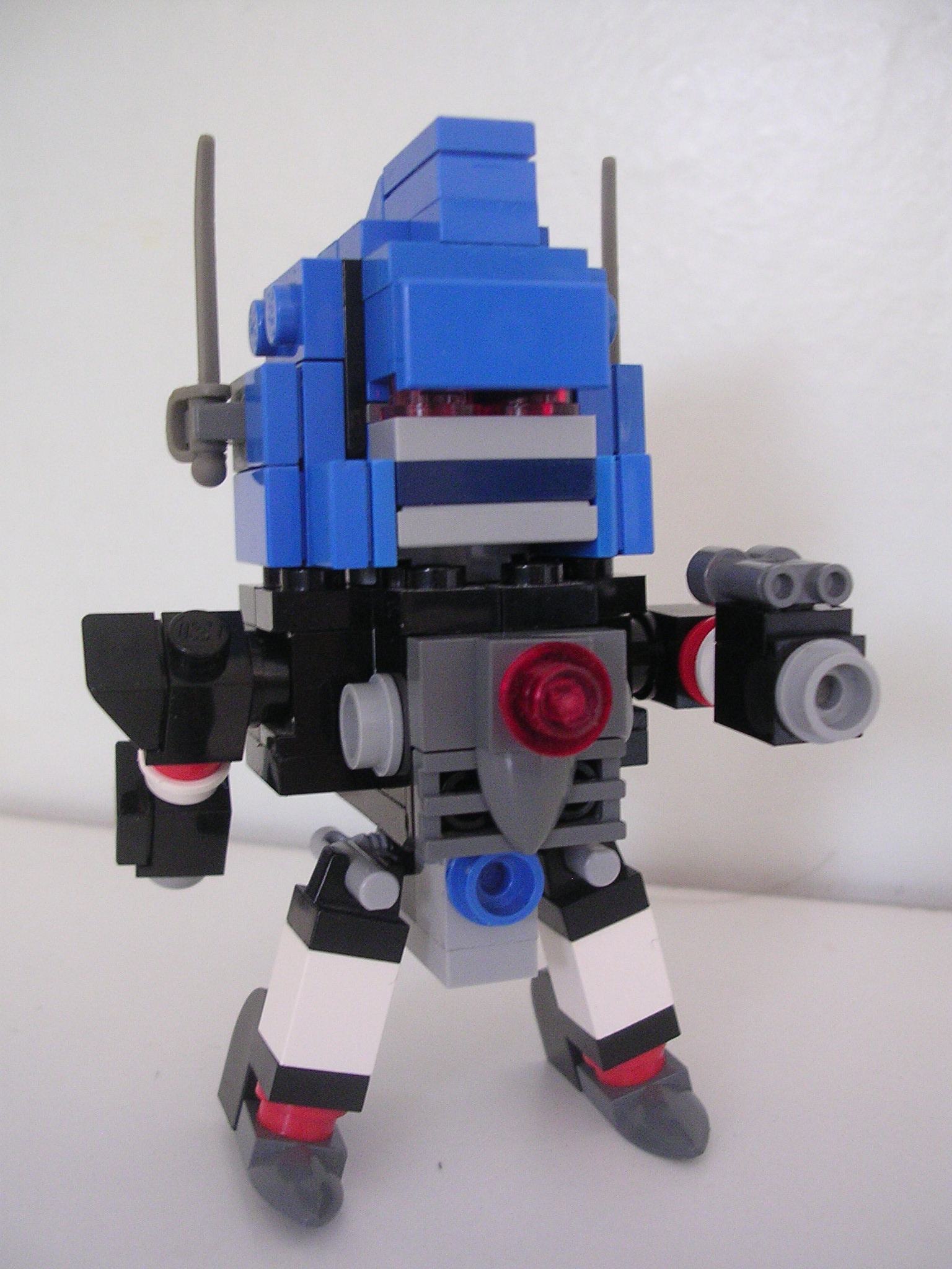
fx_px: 1393
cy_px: 634
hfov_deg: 37.7
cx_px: 476
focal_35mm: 38
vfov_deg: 49.0
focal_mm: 5.8
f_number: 2.8
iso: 294
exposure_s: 1/3.4
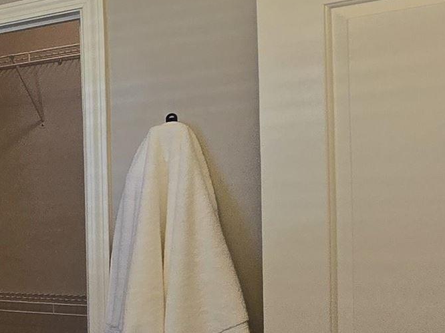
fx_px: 771
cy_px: 227
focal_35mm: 60
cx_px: -376
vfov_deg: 24.3
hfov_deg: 20.8
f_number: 2.2
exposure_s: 1/60
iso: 64
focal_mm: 2.2
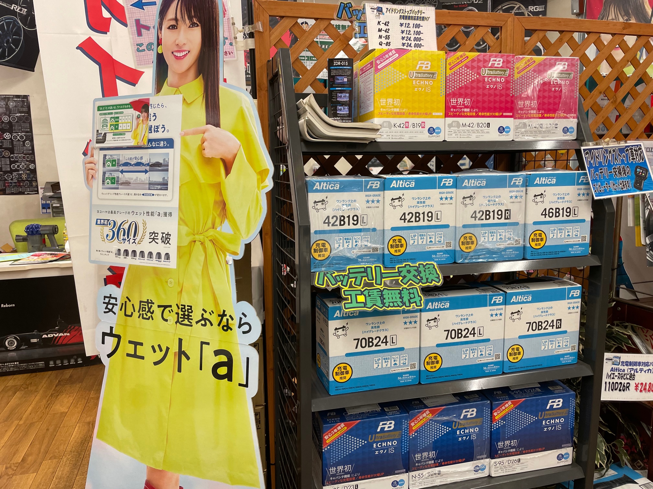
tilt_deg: -9.4
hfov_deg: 67.3
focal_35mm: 26
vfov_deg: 53.1
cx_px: 326
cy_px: 244
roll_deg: +1.6
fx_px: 490
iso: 100
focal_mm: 4.2
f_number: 1.6
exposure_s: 1/100
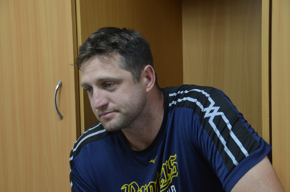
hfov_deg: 24.2
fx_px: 675
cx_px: 145
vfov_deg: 16.2
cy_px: 96
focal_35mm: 84
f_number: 5
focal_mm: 56
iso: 1000
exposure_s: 1/20
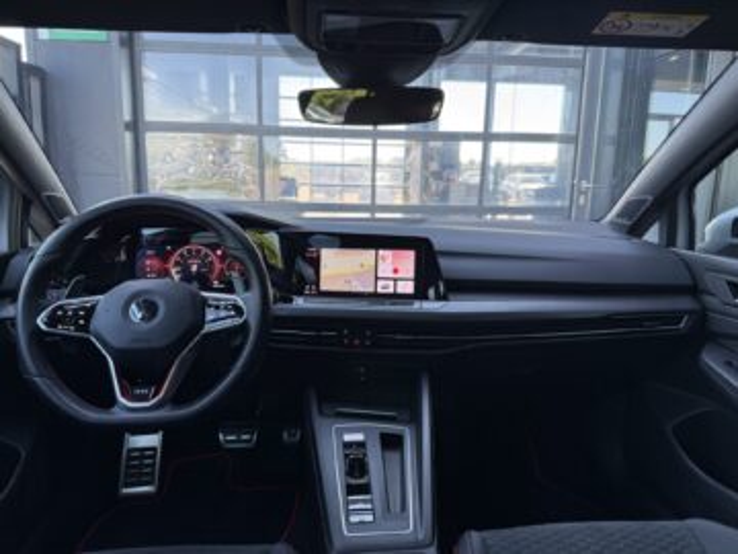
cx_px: 369
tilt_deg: -10.6
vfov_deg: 56.8
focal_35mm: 24
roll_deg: -1.3
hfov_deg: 71.6
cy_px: 277
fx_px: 512
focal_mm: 6.76
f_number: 1.78
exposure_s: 1/170
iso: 64
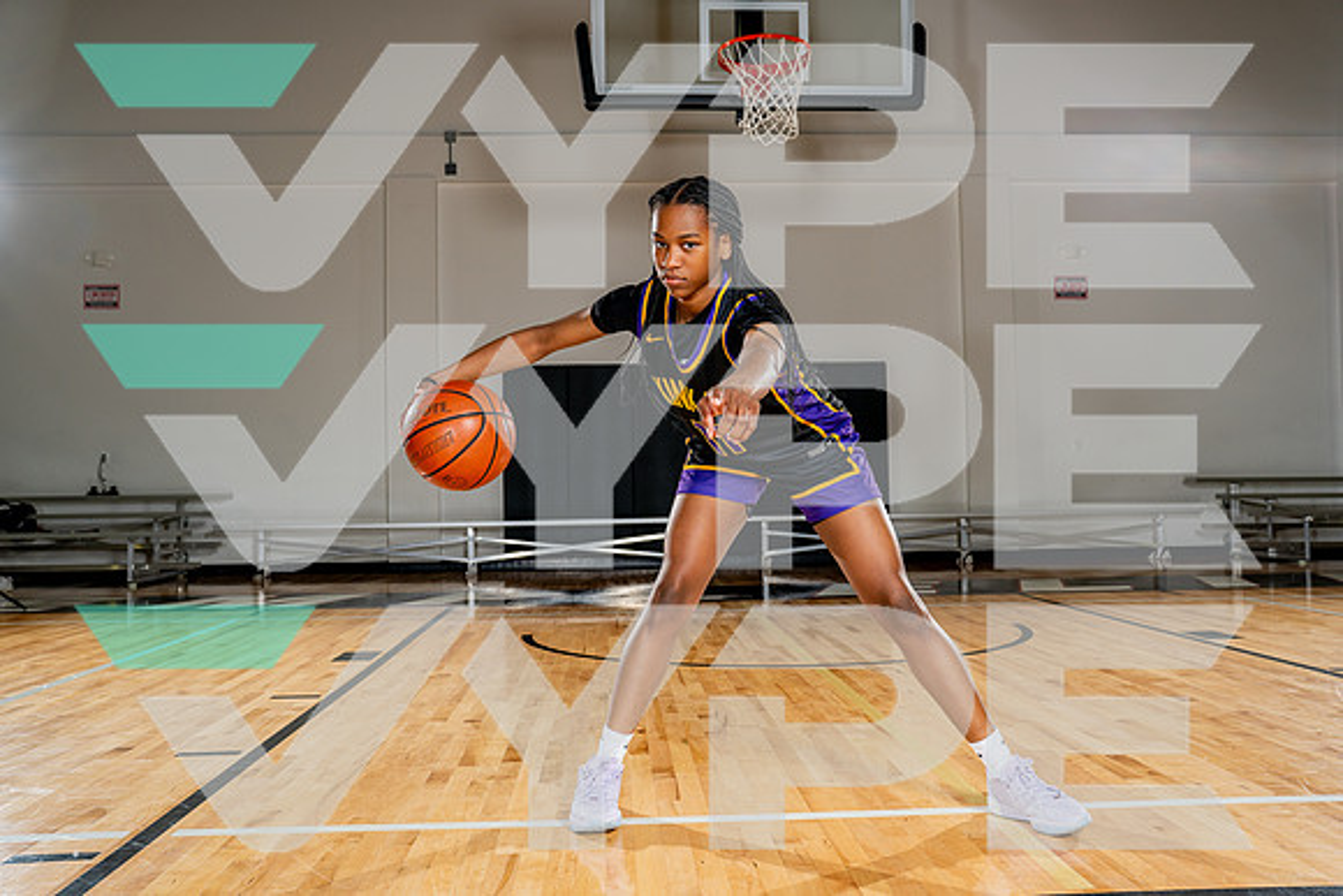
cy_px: 448
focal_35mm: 32
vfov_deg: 41.1
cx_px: 672
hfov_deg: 58.7
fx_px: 1194
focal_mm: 32
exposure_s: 1/250
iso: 200
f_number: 5.6
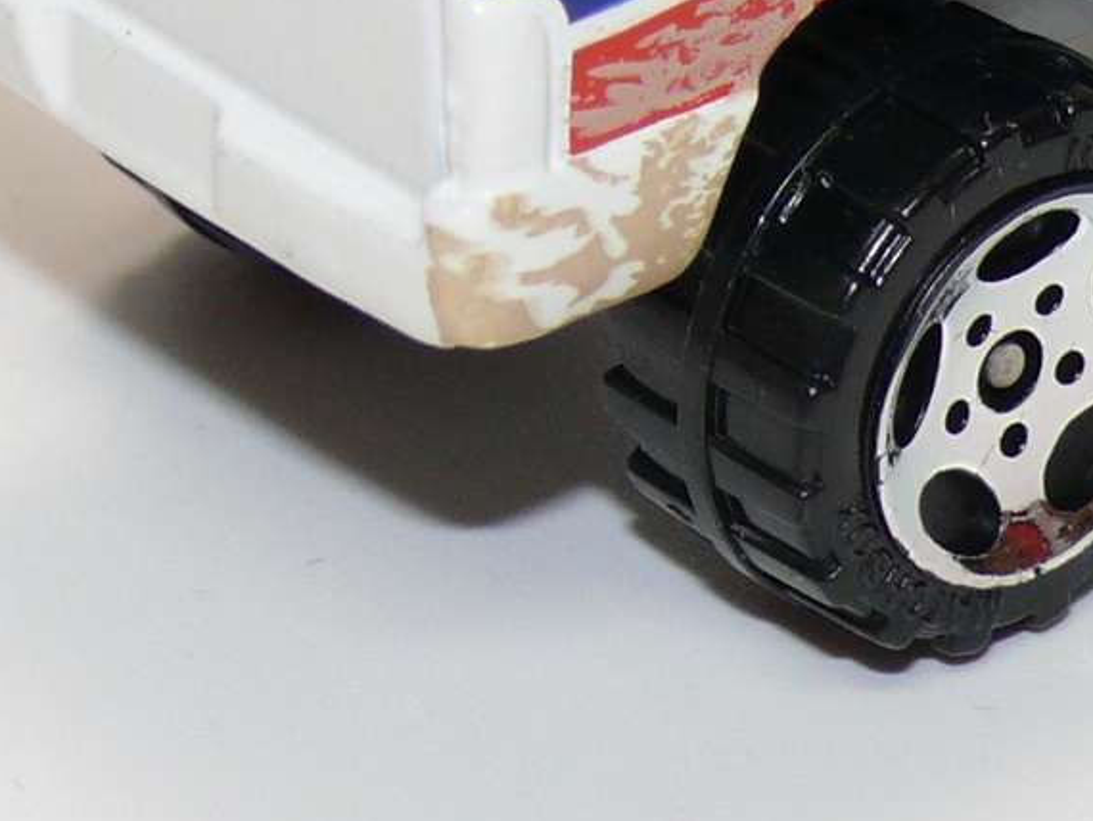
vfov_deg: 5.1
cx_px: 1129
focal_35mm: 289
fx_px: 9129
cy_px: -211
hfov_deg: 6.8
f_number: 4
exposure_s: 1/30
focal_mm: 13.5
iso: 100
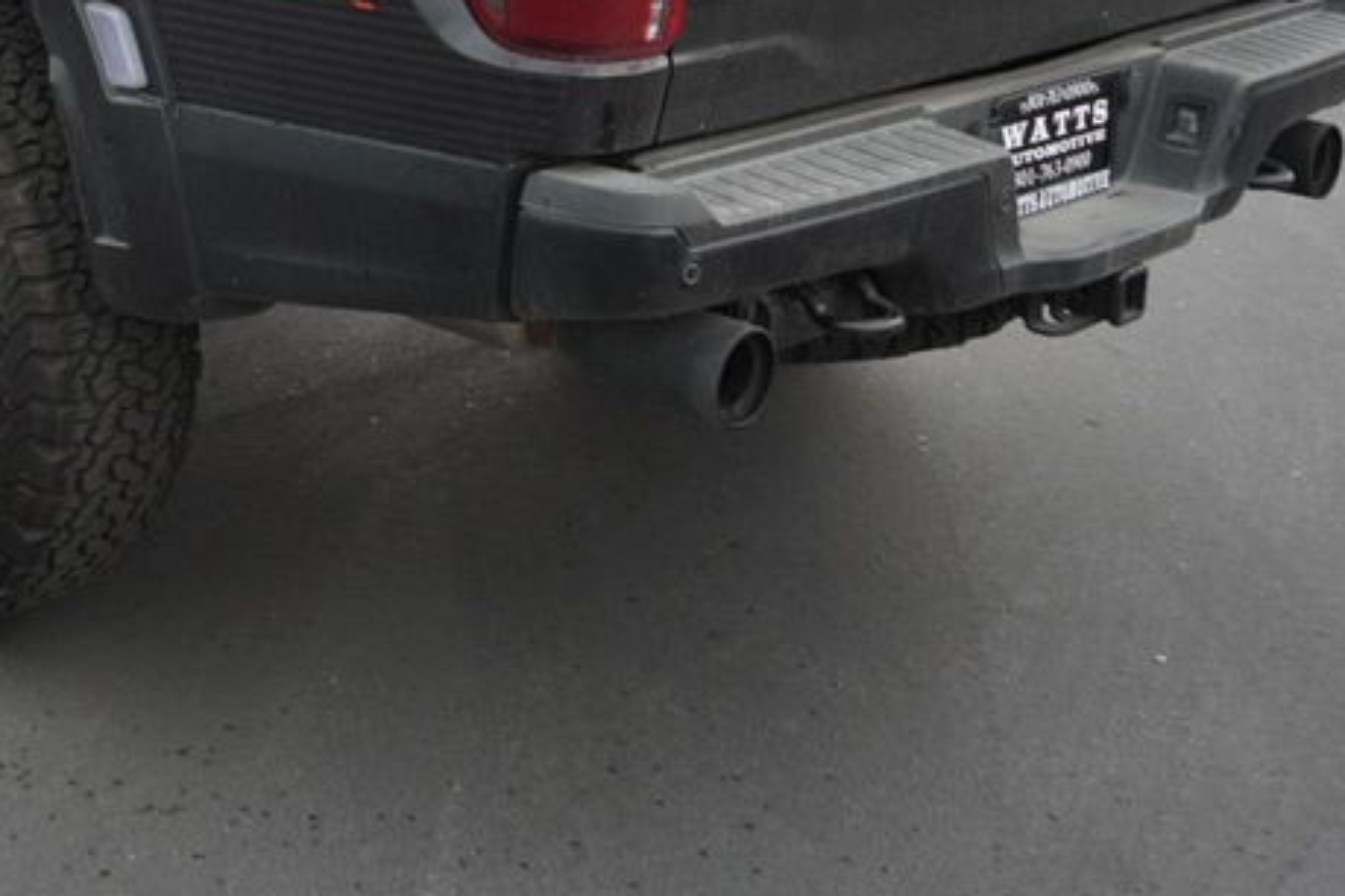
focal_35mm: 67
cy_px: -18
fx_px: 2503
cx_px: 88
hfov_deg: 28.7
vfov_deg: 19.7
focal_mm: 20
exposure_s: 1/60
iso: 250
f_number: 4
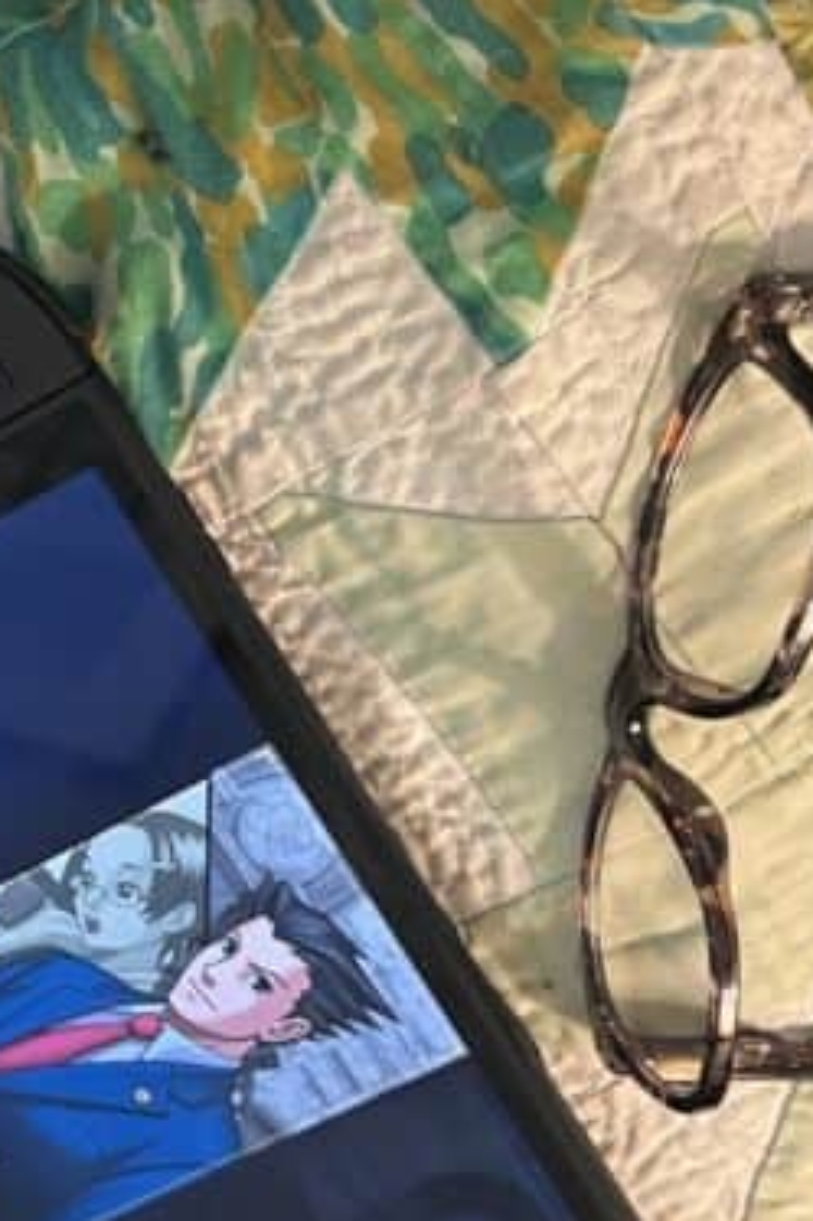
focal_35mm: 74
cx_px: 13
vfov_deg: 27.4
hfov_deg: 18.0
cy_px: 624
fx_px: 2509
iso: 250
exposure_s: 1/60
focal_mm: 5.7
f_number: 1.5
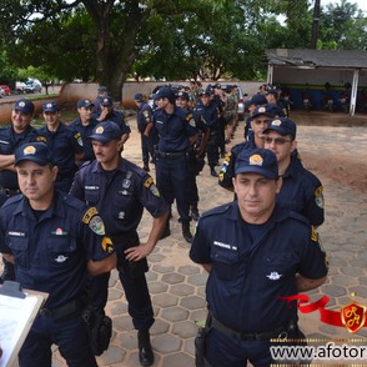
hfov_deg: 42.8
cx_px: 166
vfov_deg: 42.8
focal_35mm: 39
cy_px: 186
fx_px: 468
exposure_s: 1/125
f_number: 5.6
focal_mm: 20
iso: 200
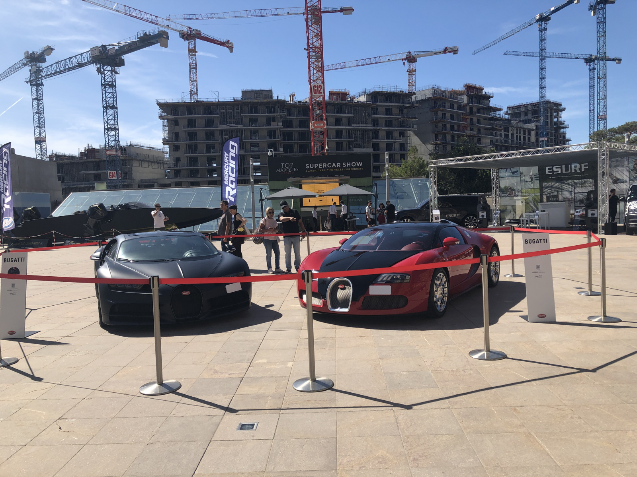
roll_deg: +1.9
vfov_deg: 49.7
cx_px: 318
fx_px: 515
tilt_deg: -2.4
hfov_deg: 63.4
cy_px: 238
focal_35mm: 28
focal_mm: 3.99
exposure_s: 1/2183
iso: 20
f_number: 1.8
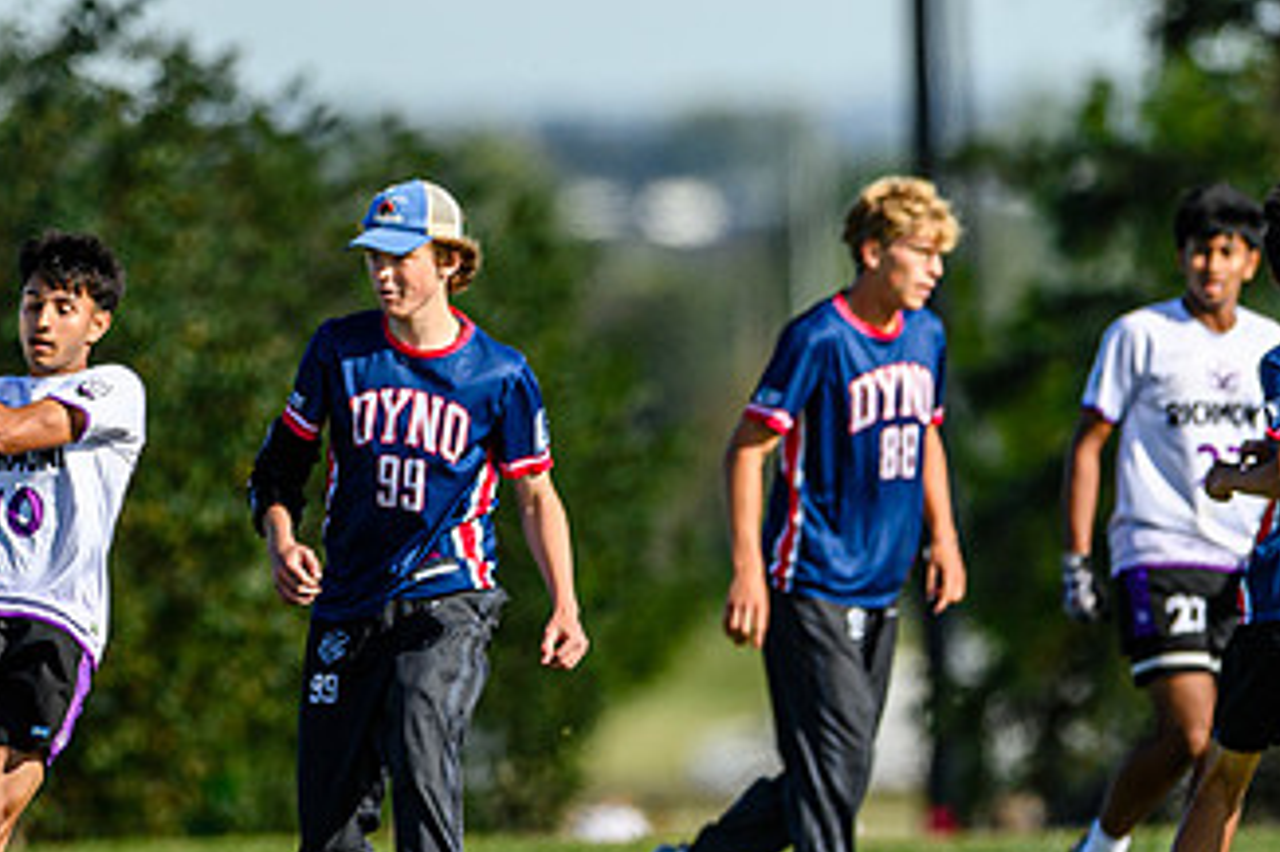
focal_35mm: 1177
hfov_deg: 1.8
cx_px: -37
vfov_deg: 1.2
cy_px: 774
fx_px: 41826
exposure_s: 1/2000
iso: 100
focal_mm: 400
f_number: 3.2
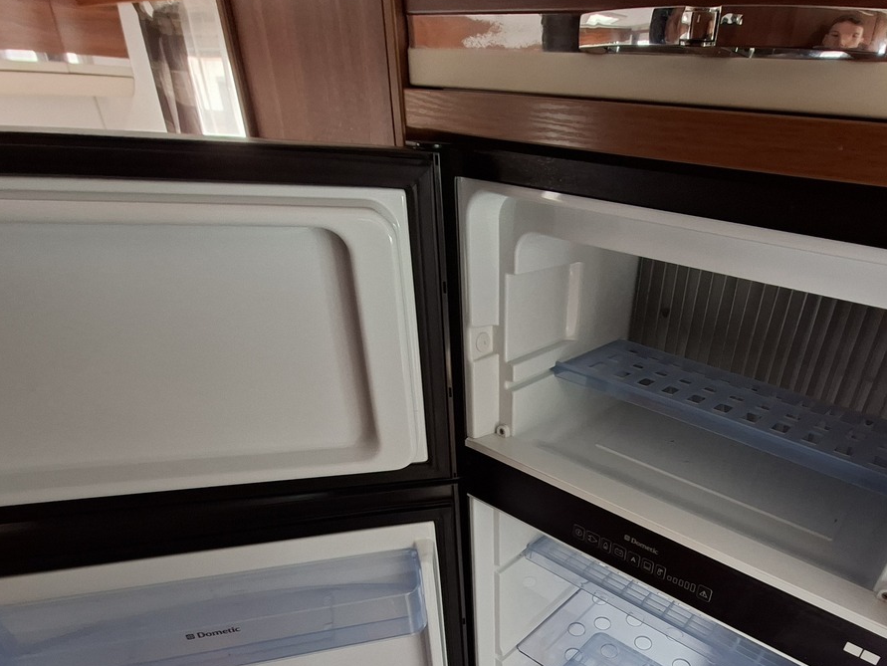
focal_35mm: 21
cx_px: 569
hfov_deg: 77.1
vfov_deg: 59.1
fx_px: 538
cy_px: 523
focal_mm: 1.74
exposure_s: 1/40
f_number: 2.2
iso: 200
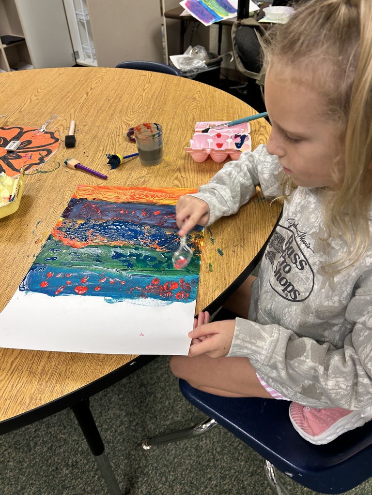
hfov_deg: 53.1
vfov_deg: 67.3
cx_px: 186
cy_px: 248
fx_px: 373
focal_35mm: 26
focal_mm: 5.7
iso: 64
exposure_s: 1/60
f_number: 1.5
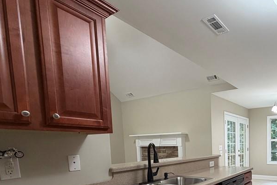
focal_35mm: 25
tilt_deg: -6.2
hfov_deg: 63.9
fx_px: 192
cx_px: 230
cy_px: 161
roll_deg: +0.7
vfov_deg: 47.0
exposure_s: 1/120
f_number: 2.2
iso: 320
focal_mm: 2.22
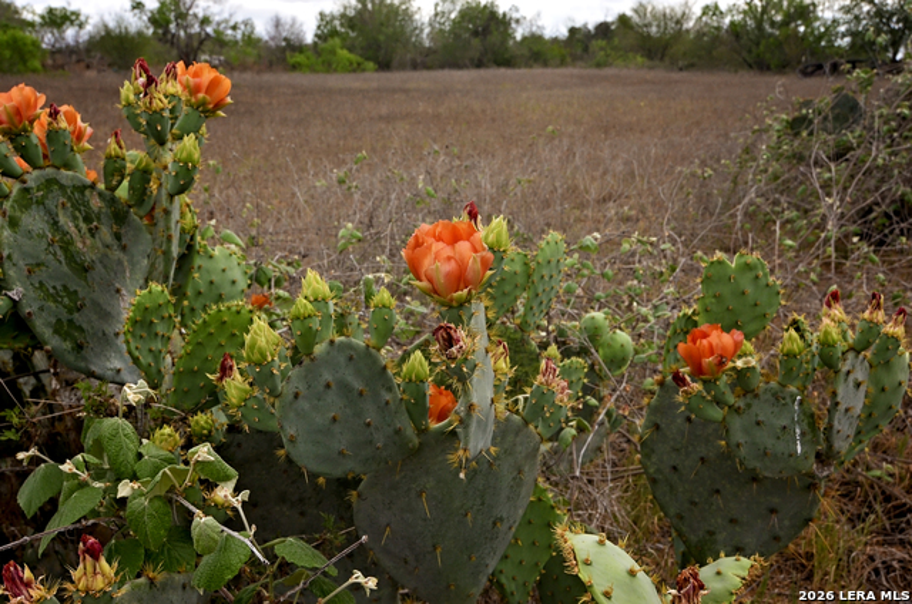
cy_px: 302
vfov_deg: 36.7
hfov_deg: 53.2
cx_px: 456
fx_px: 910
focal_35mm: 36
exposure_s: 1/640
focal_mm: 24
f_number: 8
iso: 400
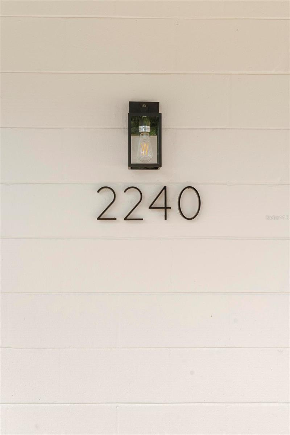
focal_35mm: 35
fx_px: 423
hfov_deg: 37.9
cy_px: 218
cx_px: 145
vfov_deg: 54.4
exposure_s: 1/200
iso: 800
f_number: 8
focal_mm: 35
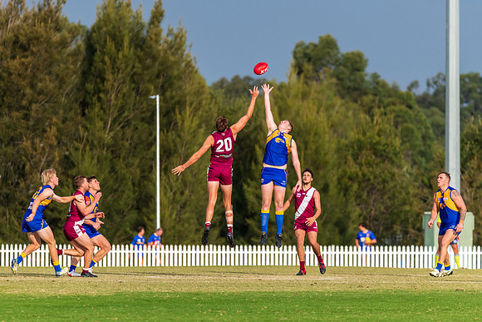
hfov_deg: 5.5
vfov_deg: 3.7
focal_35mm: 373
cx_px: 228
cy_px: 152
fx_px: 5001
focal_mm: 350
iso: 800
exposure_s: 1/3200
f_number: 6
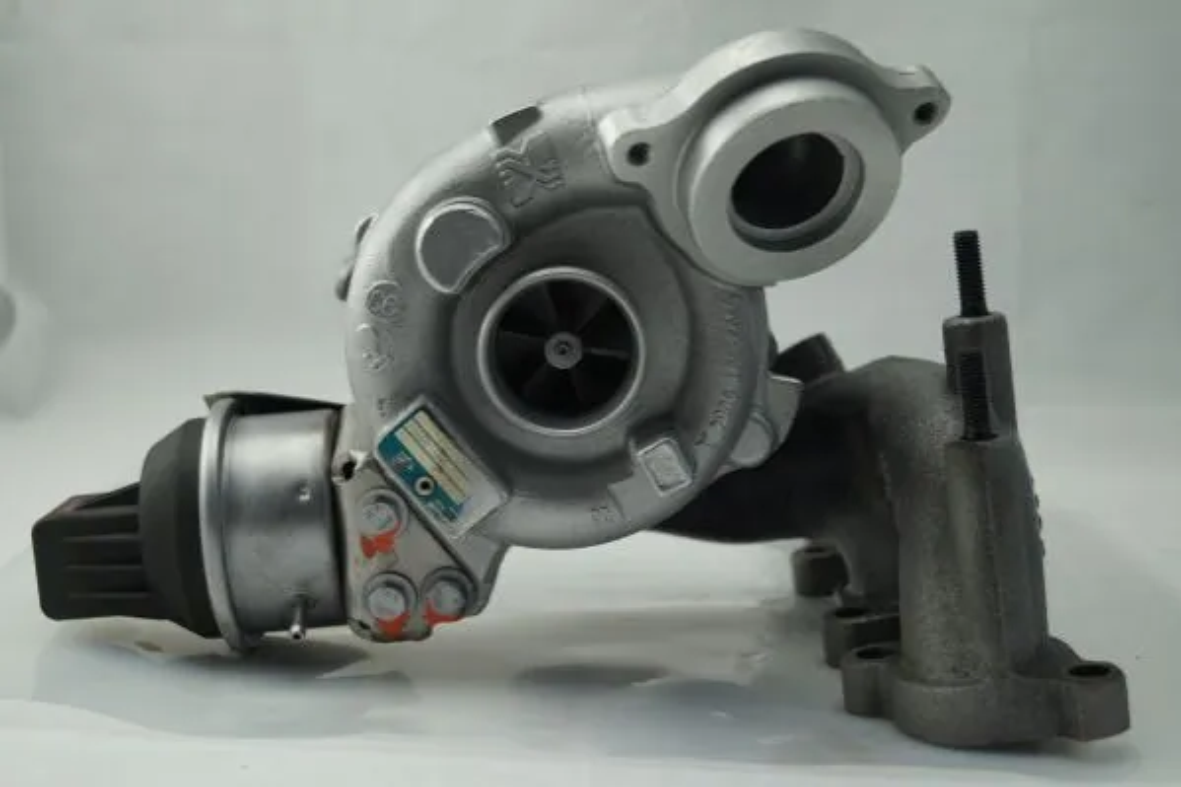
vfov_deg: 25.7
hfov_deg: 37.9
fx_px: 1722
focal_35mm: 52
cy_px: 394
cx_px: 590
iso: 400
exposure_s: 1/160
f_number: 5
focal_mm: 35
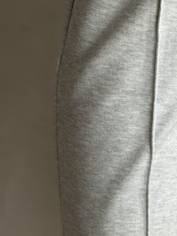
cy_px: 179
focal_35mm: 209
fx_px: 1425
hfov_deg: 7.0
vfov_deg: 9.5
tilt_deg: -36.8
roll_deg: +1.9
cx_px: 243
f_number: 1.78
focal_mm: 6.76
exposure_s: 1/60
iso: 100
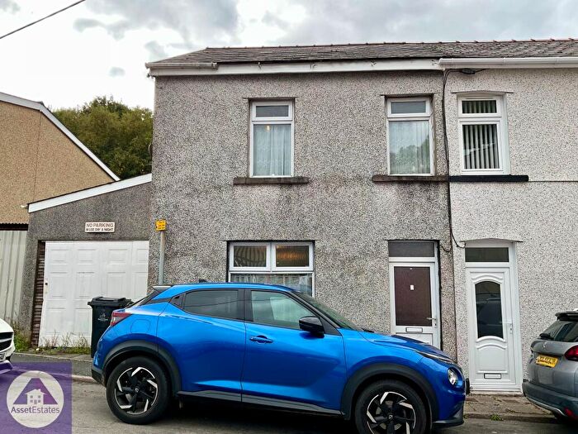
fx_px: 484
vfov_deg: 48.2
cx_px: 289
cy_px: 217
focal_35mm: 29
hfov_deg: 61.7
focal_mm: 3
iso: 16
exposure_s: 1/461
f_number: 1.8
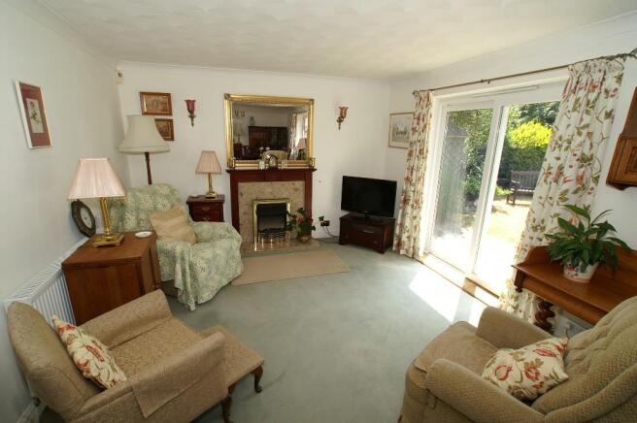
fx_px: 292
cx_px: 318
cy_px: 212
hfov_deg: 95.0
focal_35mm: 16
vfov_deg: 71.9
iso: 100
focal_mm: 11
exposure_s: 1/80
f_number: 6.3
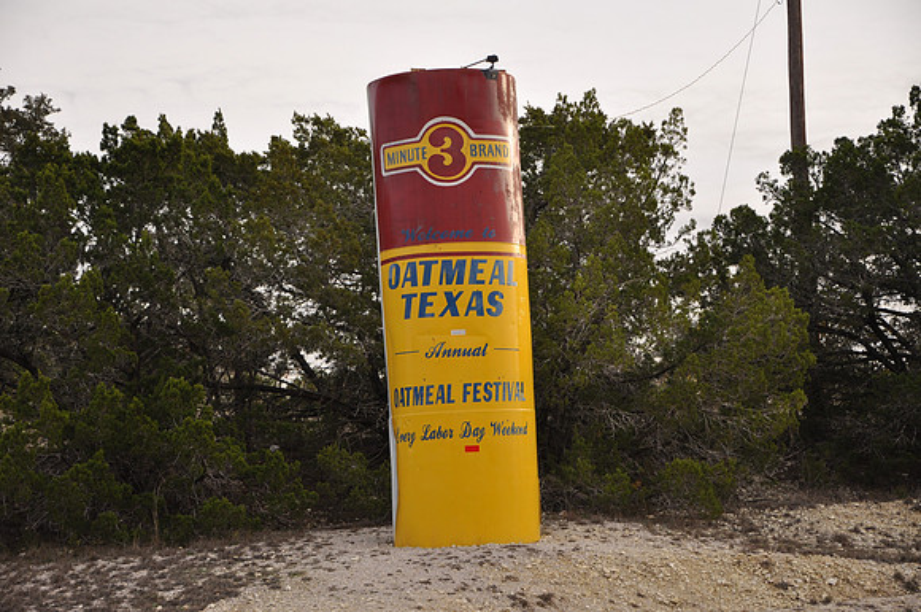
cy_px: 306
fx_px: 2376
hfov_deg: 21.9
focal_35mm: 93
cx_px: 460
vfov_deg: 14.7
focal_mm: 62
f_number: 5.3
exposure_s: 1/200
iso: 280
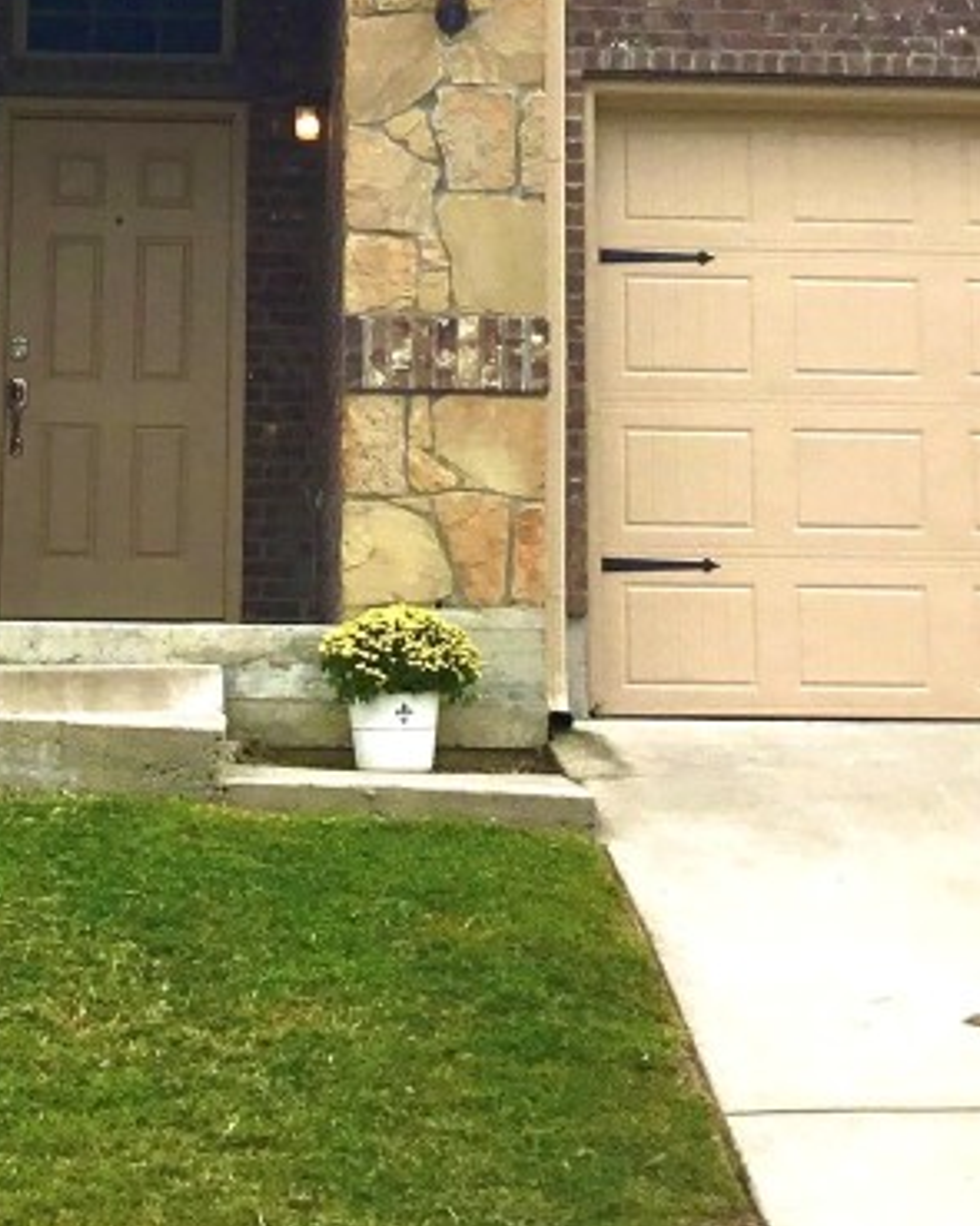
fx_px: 3047
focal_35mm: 84
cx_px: 375
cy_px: 166
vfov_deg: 22.3
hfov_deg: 18.2
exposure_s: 1/849
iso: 25
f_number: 2.4
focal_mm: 3.3
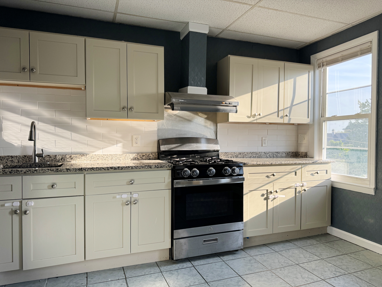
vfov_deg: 56.8
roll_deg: -0.5
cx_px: 191
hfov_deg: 71.6
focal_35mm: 24
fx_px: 265
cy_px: 144
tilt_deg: -1.4
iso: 80
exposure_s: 1/558
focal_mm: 6.76
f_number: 1.78
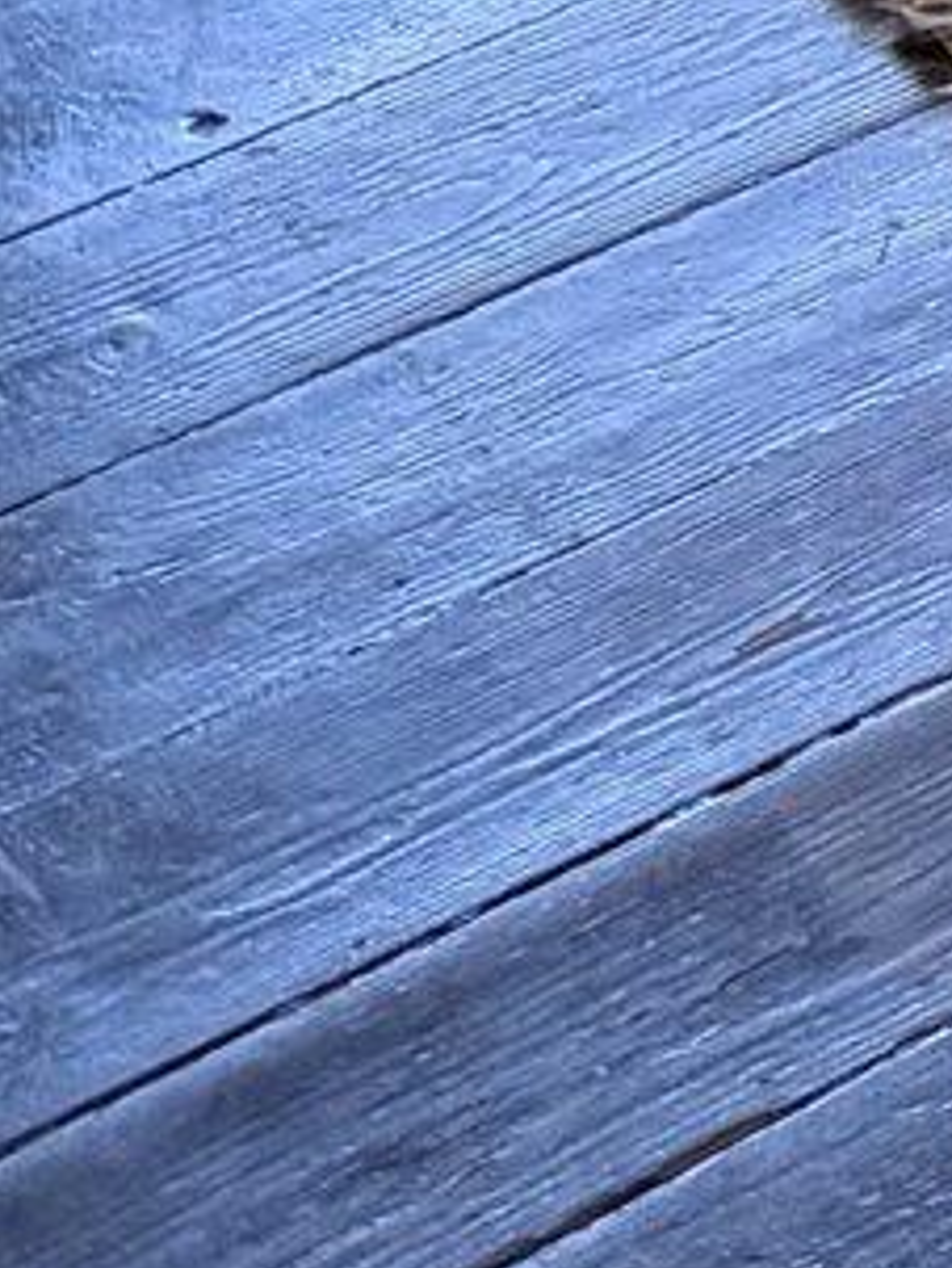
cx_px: 3481
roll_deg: -3.4
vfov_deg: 8.6
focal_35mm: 183
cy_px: -2733
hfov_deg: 6.8
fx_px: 6701
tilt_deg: -13.5
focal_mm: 6.76
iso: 320
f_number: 1.78
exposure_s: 1/60
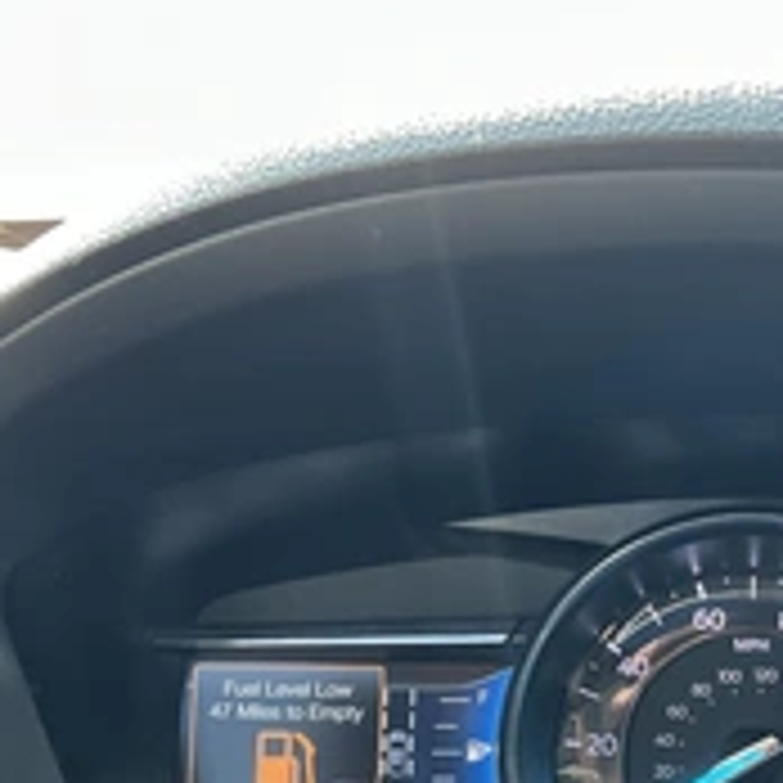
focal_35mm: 57
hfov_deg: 28.6
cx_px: 738
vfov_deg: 29.2
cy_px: 652
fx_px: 1459
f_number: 1.8
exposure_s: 1/71
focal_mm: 3
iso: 64
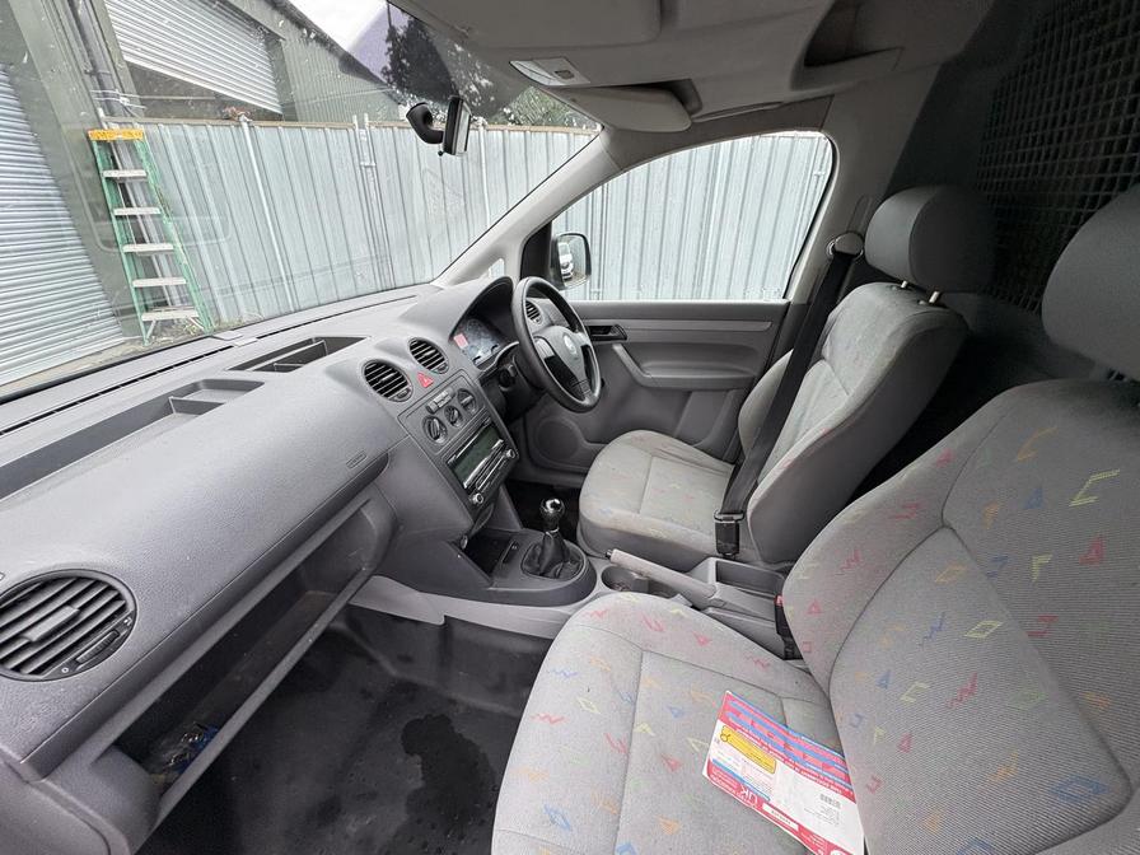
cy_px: 428
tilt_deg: -29.8
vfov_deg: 85.7
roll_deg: -1.6
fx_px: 461
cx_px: 570
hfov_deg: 102.1
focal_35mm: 14
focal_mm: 2.22
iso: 100
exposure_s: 1/136
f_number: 2.2
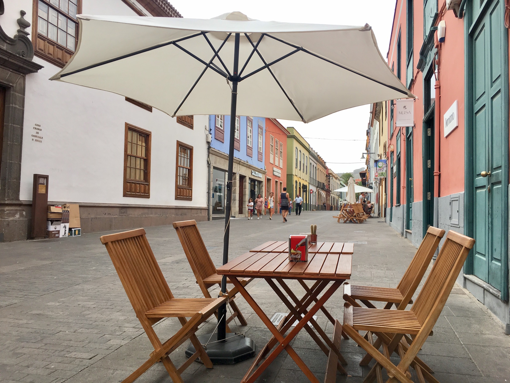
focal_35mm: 29
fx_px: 427
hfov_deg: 61.7
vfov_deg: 48.2
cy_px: 192
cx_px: 255
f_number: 2.2
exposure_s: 1/625
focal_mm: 4.15
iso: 25
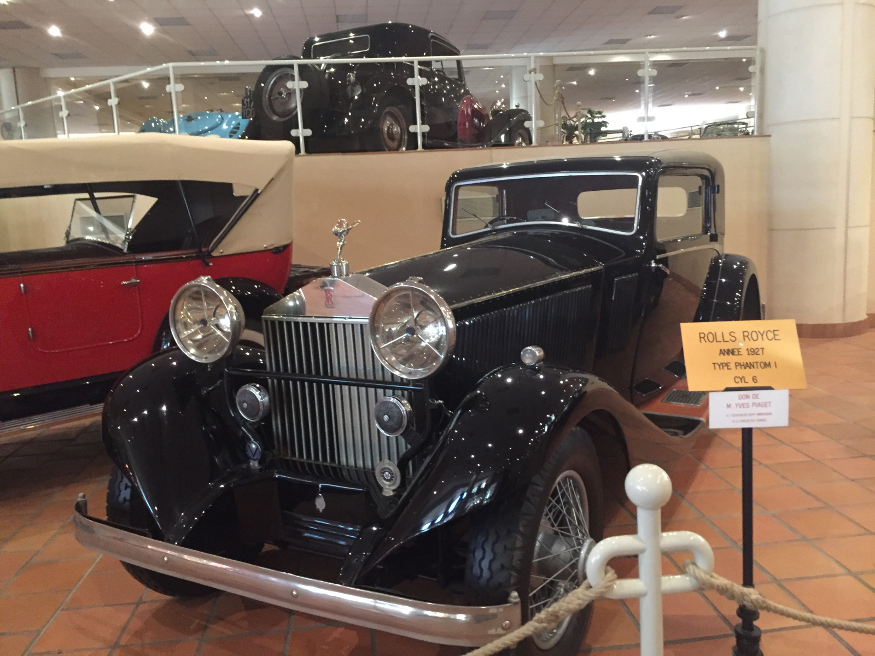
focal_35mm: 29
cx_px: 438
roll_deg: +2.0
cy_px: 328
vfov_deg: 48.2
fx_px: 733
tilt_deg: -8.5
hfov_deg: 61.7
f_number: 2.2
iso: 400
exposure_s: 1/17
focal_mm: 4.15
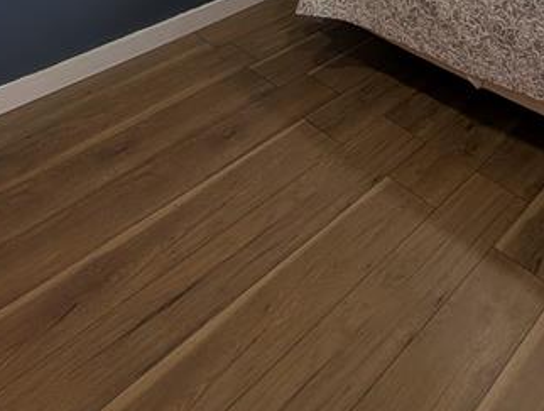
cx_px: 463
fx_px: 599
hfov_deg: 45.4
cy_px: -198
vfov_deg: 27.2
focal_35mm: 38
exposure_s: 1/148
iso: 52
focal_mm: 2.02
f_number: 1.7
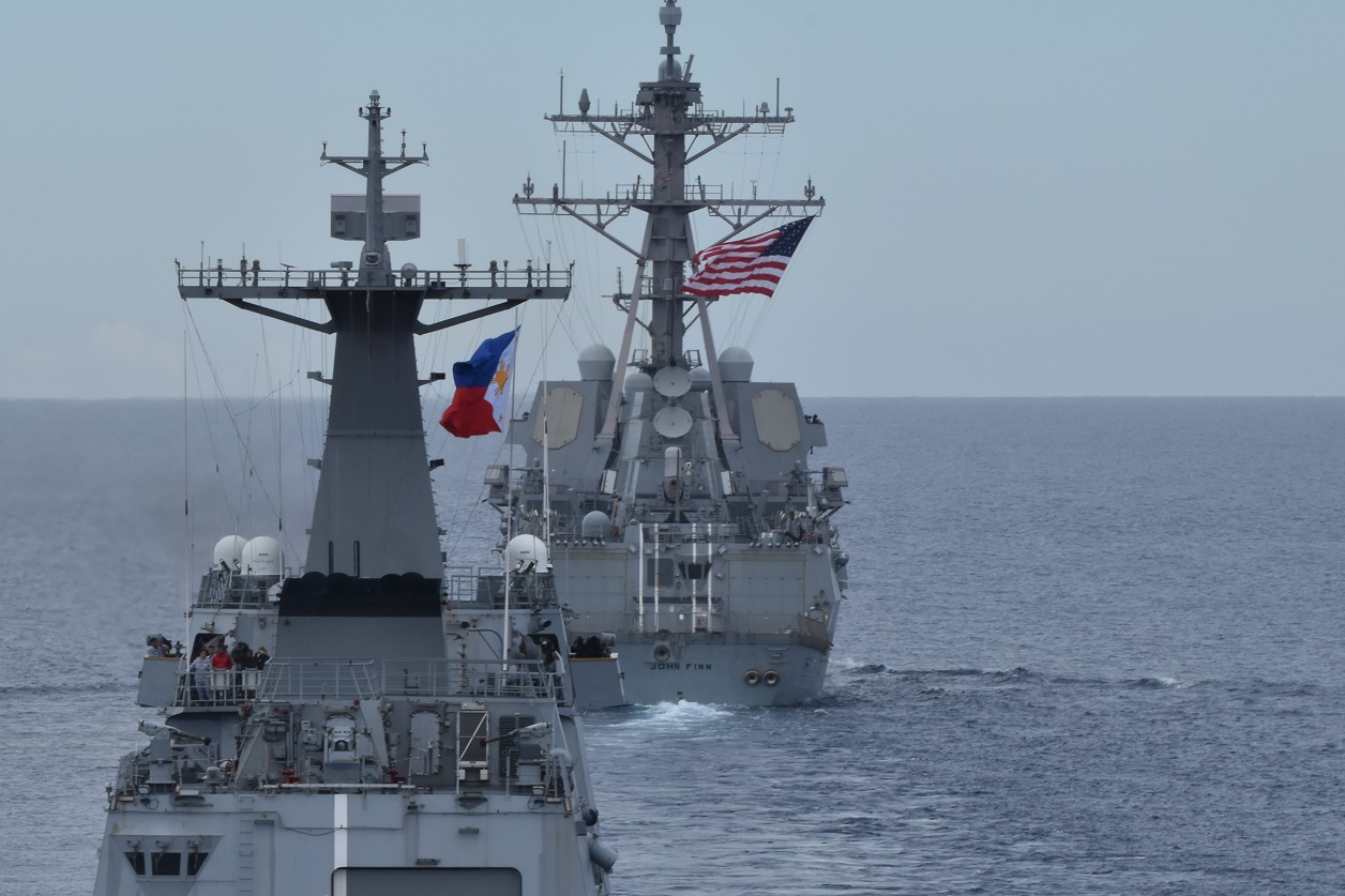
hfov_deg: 4.8
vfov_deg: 3.2
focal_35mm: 430
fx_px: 16062
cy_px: 577
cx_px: 427
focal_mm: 200
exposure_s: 1/160
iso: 500
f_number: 20
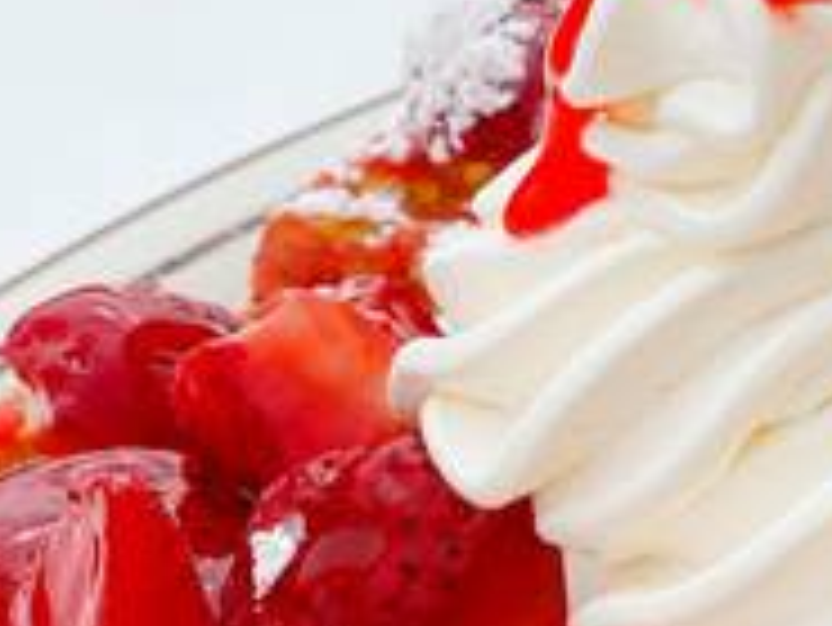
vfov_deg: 8.9
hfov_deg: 11.6
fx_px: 3968
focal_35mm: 165
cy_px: 716
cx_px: 1133
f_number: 2.4
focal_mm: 6
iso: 16
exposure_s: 1/827
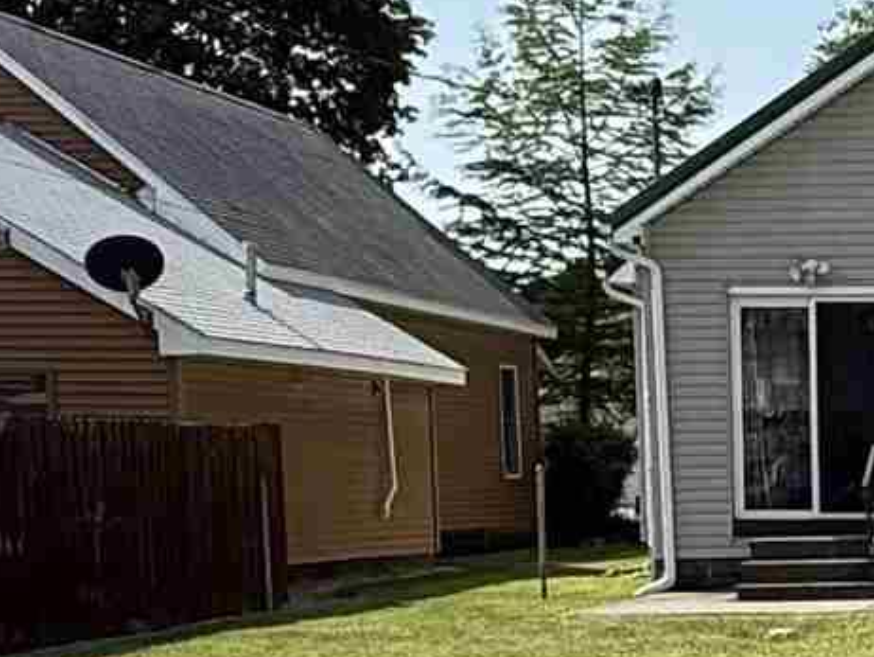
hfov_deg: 18.8
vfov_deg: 15.5
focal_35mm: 93
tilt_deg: -4.6
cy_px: 714
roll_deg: +0.2
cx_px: 1271
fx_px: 2349
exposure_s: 1/1613
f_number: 2.2
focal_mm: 2.22
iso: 64
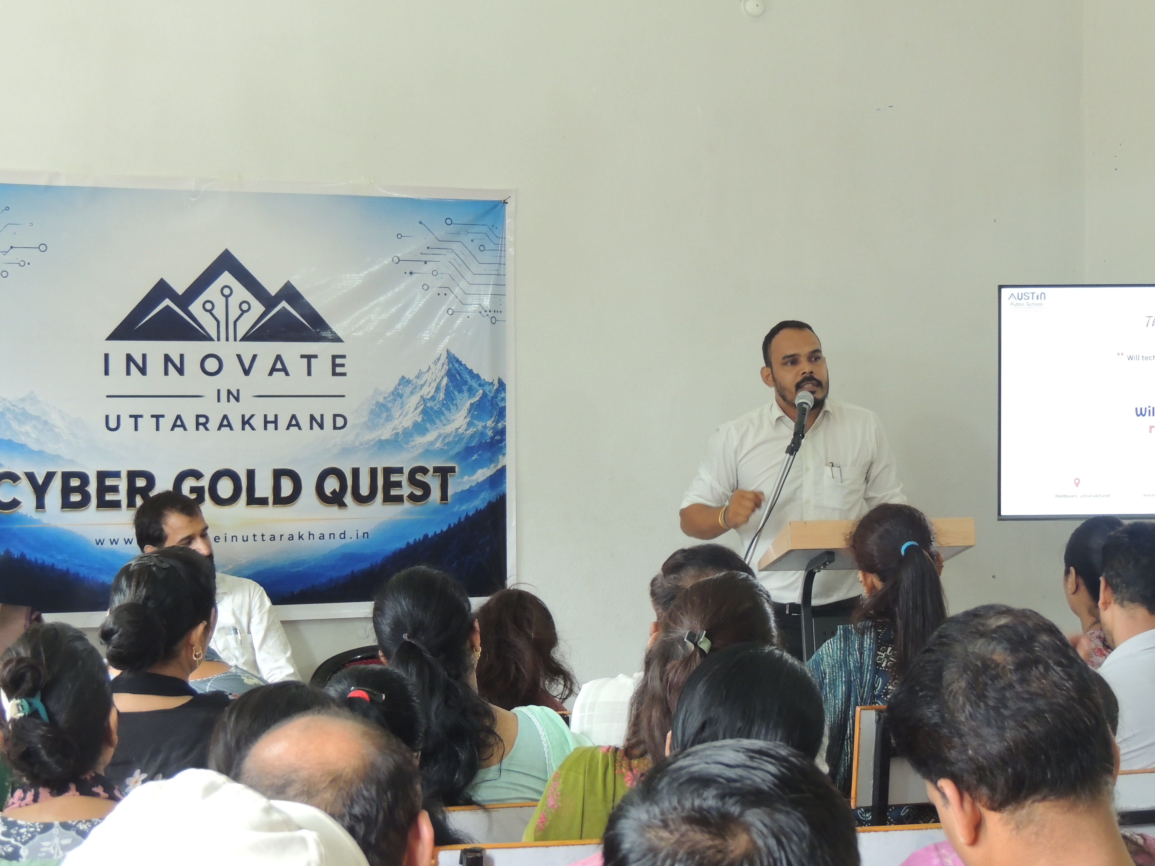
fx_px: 2536
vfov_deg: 19.4
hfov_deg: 25.7
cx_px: 581
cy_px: 435
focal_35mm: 76
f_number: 3.9
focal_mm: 13.3
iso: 400
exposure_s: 1/25
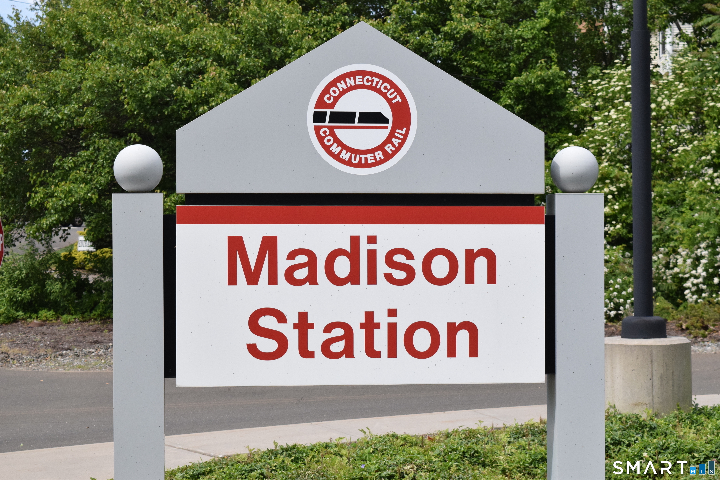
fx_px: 1560
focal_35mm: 78
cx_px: 360
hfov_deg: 26.0
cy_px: 240
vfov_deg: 17.5
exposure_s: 1/3200
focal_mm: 52
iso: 1600
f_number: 8
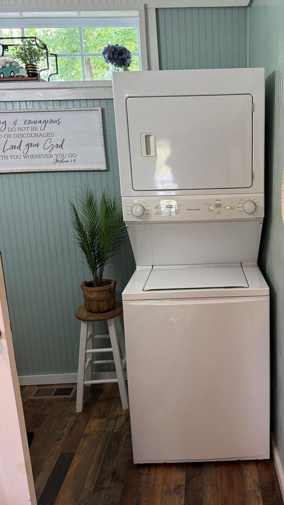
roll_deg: +0.4
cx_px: 210
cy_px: 237
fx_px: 402
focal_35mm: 30
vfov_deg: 64.2
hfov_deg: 38.0
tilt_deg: -12.0
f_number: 1.78
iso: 160
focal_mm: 6.76
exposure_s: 1/60
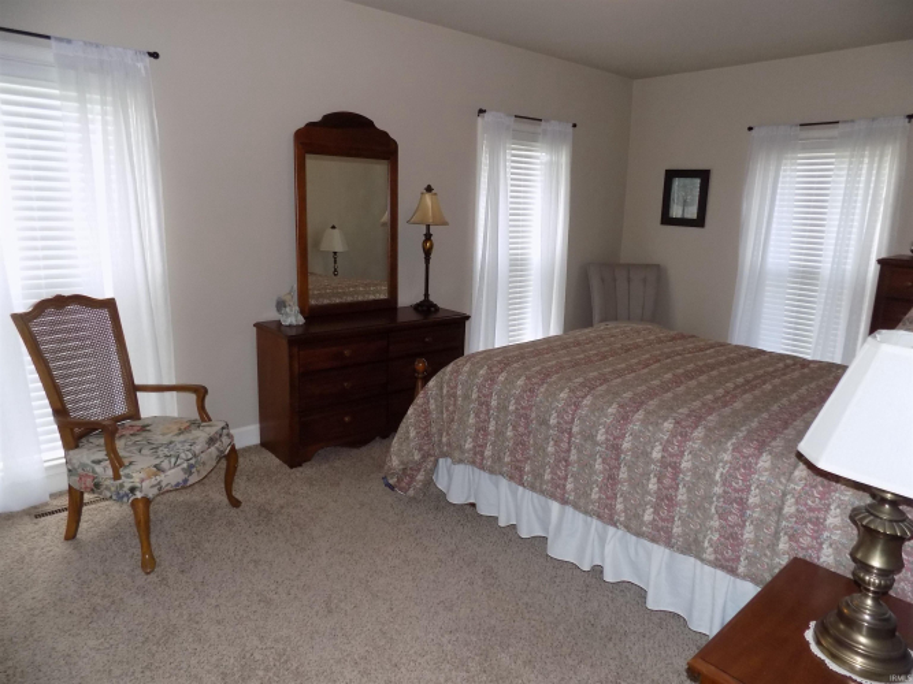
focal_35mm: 23
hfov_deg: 73.9
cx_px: 456
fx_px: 607
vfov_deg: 58.9
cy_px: 342
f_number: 3.1
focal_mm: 4
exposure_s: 1/30
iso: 200
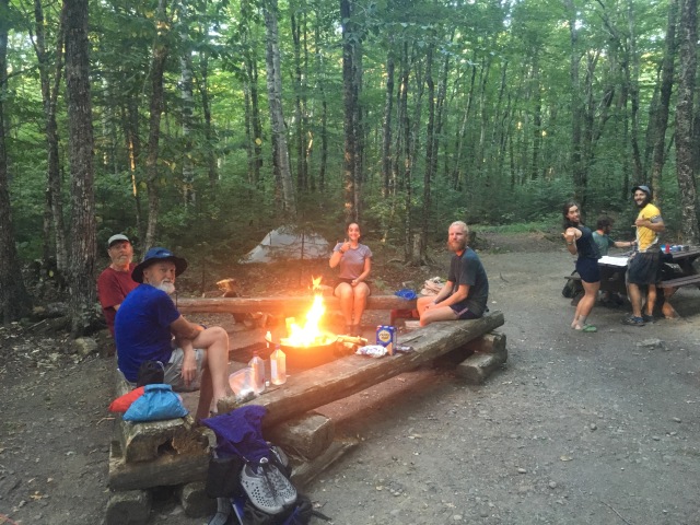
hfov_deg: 61.7
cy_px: 262
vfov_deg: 48.2
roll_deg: +1.5
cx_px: 350
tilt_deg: -6.4
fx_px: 586
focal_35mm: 29
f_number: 2.2
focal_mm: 4.15
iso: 200
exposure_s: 1/20
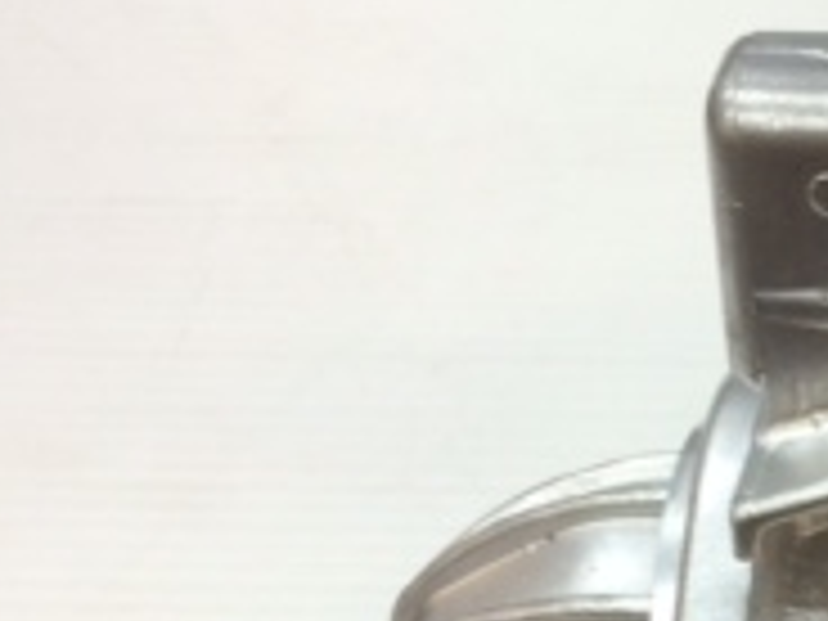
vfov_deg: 13.8
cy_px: 909
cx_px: 1296
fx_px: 2416
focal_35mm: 101
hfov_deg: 17.2
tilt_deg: -52.3
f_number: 2.2
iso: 40
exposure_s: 1/33
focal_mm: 4.15
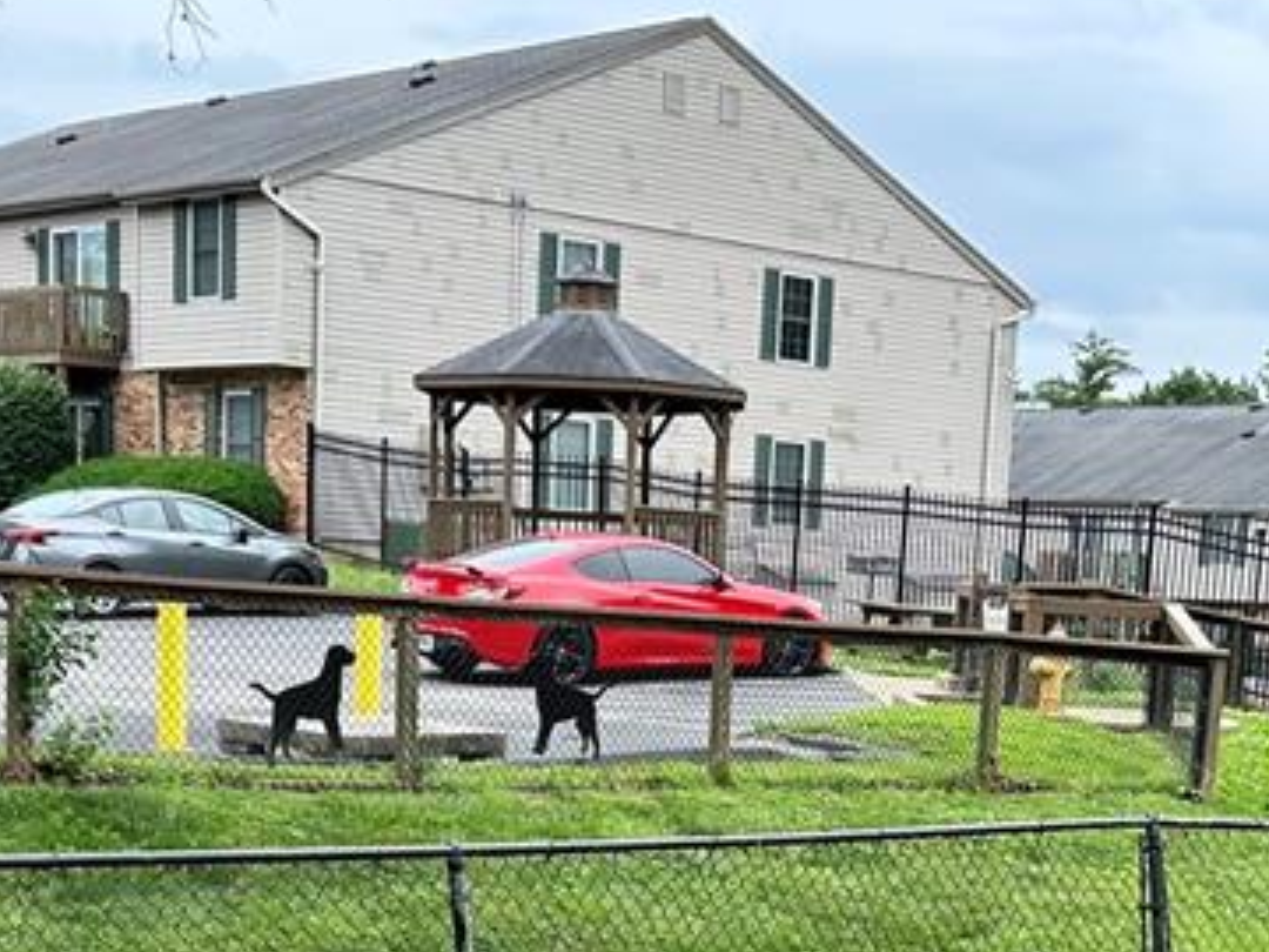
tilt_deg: -10.6
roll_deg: -2.2
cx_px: 663
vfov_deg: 19.0
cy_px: 1072
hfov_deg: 26.3
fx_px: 2713
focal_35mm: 74
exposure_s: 1/840
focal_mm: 5.7
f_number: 1.5
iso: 50
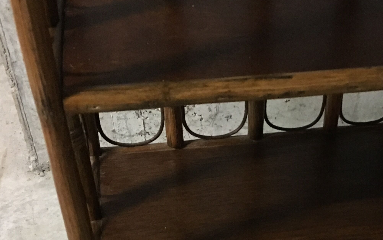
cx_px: 312
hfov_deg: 32.0
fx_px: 647
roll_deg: -6.4
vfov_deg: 20.8
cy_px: 180
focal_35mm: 62
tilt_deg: -43.2
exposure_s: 1/4
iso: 125
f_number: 2.2
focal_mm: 4.15
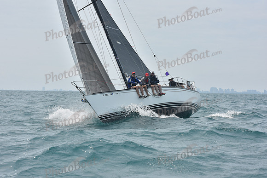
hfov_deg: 20.4
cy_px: 89
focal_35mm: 100
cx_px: 134
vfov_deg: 13.7
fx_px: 742
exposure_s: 1/800
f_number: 11
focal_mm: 100
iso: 250
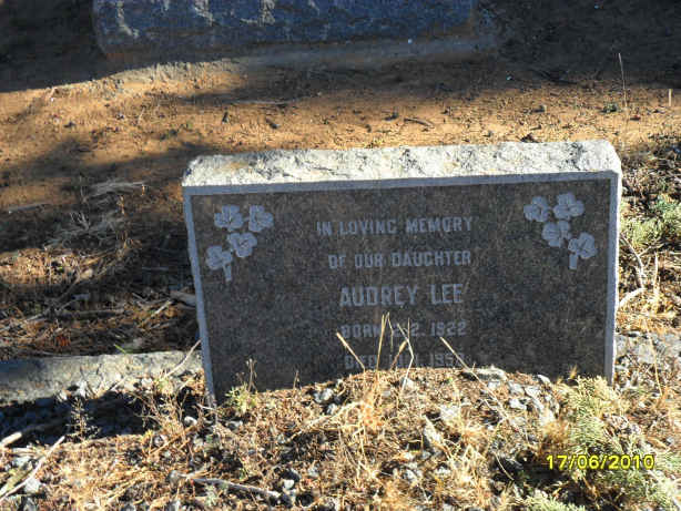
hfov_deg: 30.7
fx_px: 1240
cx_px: 340
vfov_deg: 23.3
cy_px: 256
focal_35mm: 63
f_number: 5.6
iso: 100
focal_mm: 11.2
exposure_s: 1/90
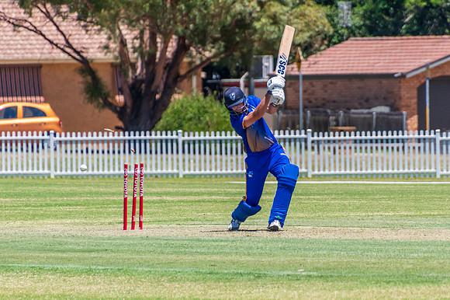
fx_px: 9086
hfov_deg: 2.8
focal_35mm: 727
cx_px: 270
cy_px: 155
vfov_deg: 1.9
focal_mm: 400
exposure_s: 1/2000
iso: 400
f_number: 6.3
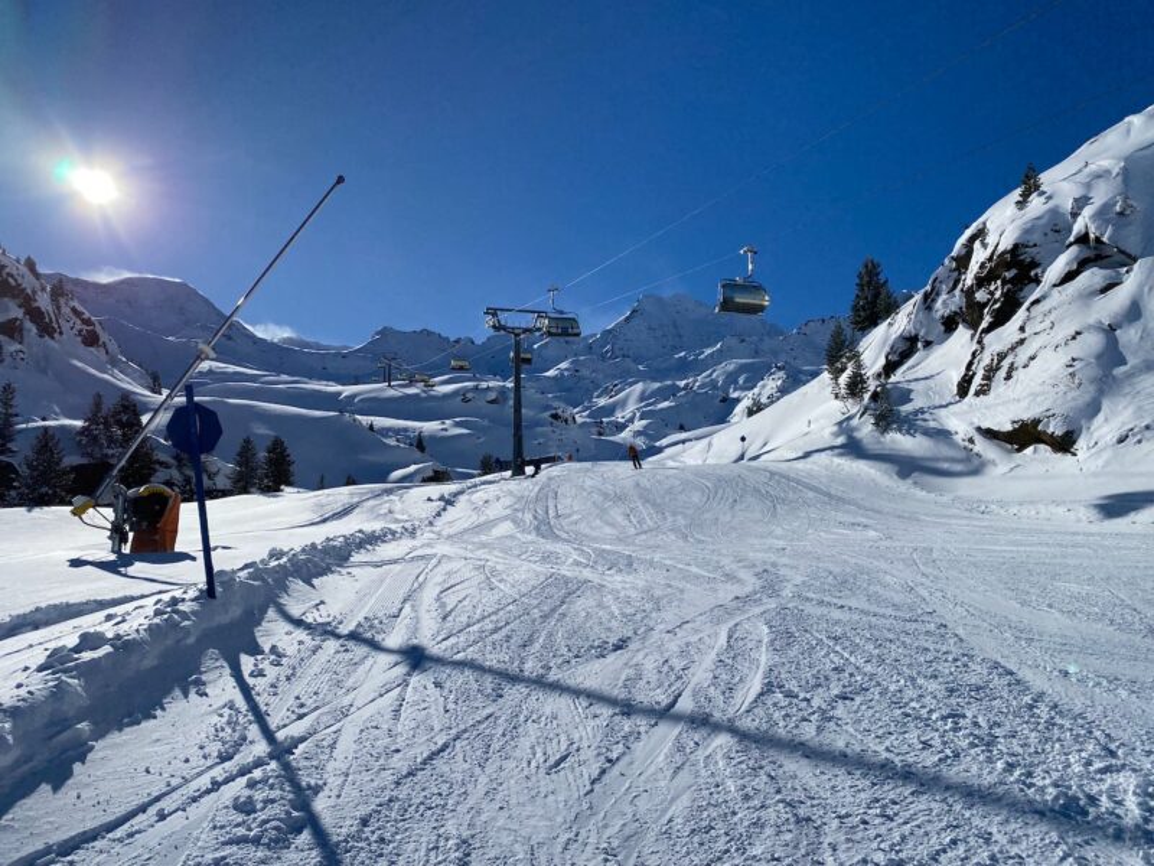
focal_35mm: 26
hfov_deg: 67.3
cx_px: 577
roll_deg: +0.9
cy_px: 433
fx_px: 867
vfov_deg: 53.1
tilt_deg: +8.6
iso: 40
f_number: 1.8
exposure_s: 1/11494
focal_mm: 4.25
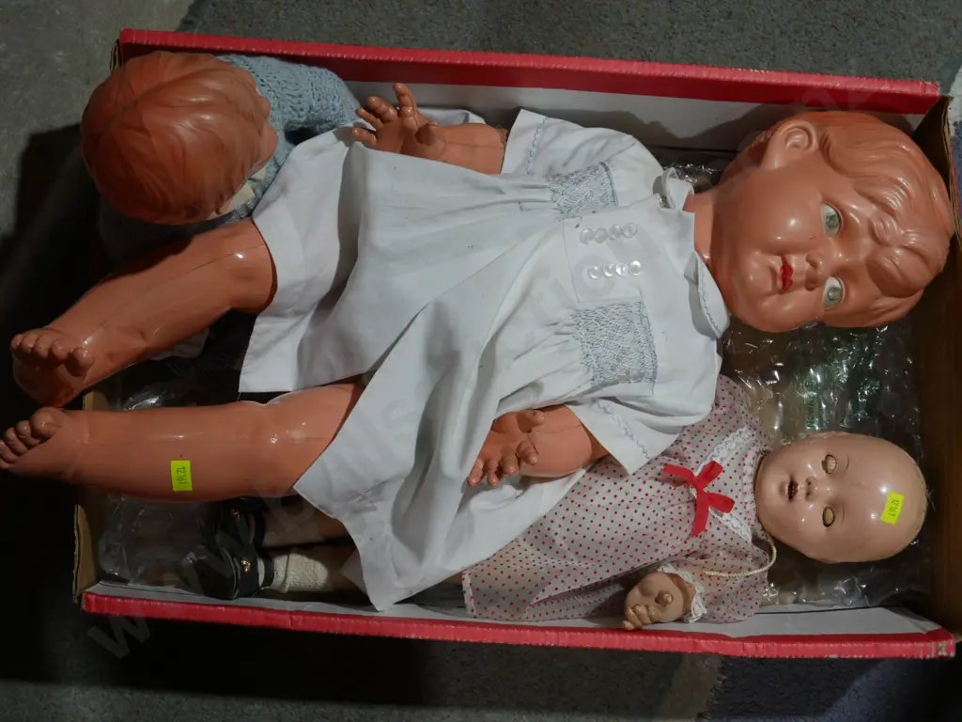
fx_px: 1723
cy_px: 361
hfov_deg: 31.2
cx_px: 481
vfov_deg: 23.7
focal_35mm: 62
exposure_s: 1/80
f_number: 5.4
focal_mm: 31
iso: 400
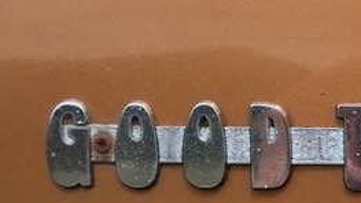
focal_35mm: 112
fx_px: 1072
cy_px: 215
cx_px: 426
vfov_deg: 10.7
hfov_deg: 18.2
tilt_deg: -12.9
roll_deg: -0.4
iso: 32
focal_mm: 4.15
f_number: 2.2
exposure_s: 1/1580
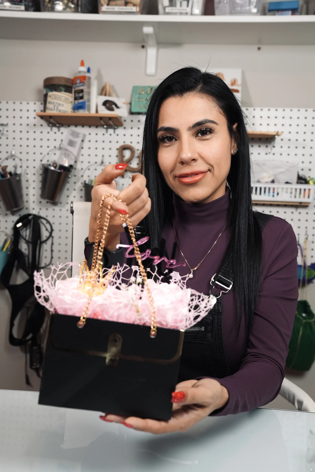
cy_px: 236
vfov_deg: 47.4
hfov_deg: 32.7
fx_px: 537
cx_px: 158
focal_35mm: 41
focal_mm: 41
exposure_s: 1/200
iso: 1600
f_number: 5.6
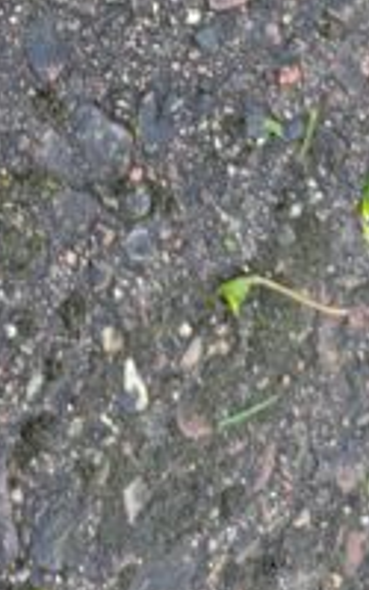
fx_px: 2188
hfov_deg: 9.3
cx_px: -226
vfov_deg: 13.3
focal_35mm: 136
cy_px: -569
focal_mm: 5.43
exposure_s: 1/100
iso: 164
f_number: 1.89
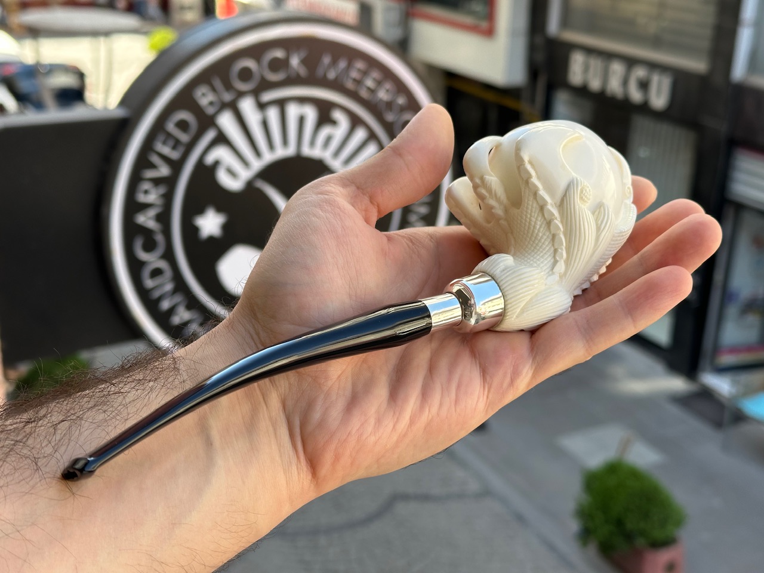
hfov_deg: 39.7
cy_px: 286
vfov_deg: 30.3
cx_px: 382
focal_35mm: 48
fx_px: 1059
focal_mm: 6.86
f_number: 1.78
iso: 64
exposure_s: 1/467
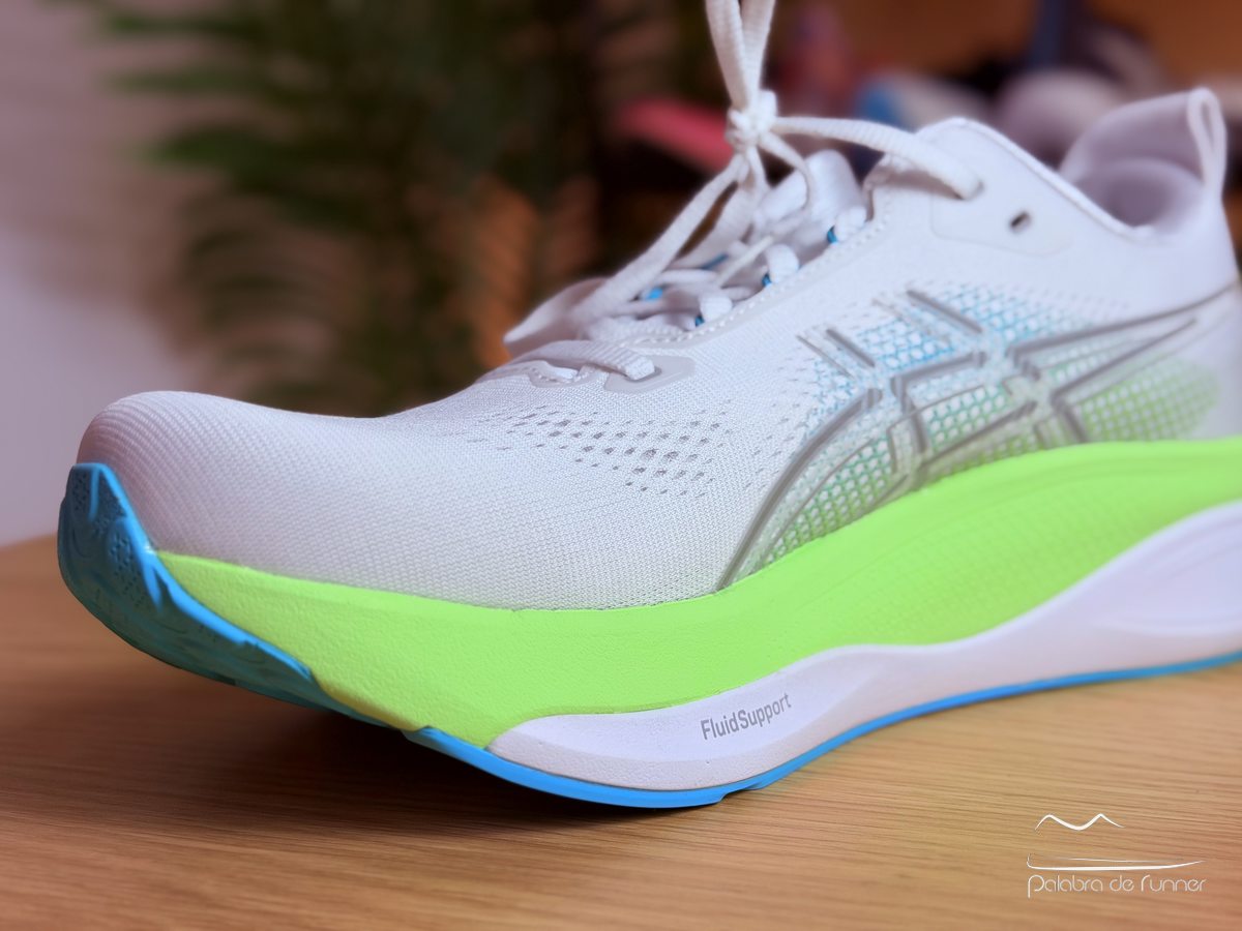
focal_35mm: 48
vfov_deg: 30.3
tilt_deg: -7.9
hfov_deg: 39.7
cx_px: 621
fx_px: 1722
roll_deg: +0.4
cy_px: 466
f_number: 1.78
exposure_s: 1/100
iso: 64
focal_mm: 6.76
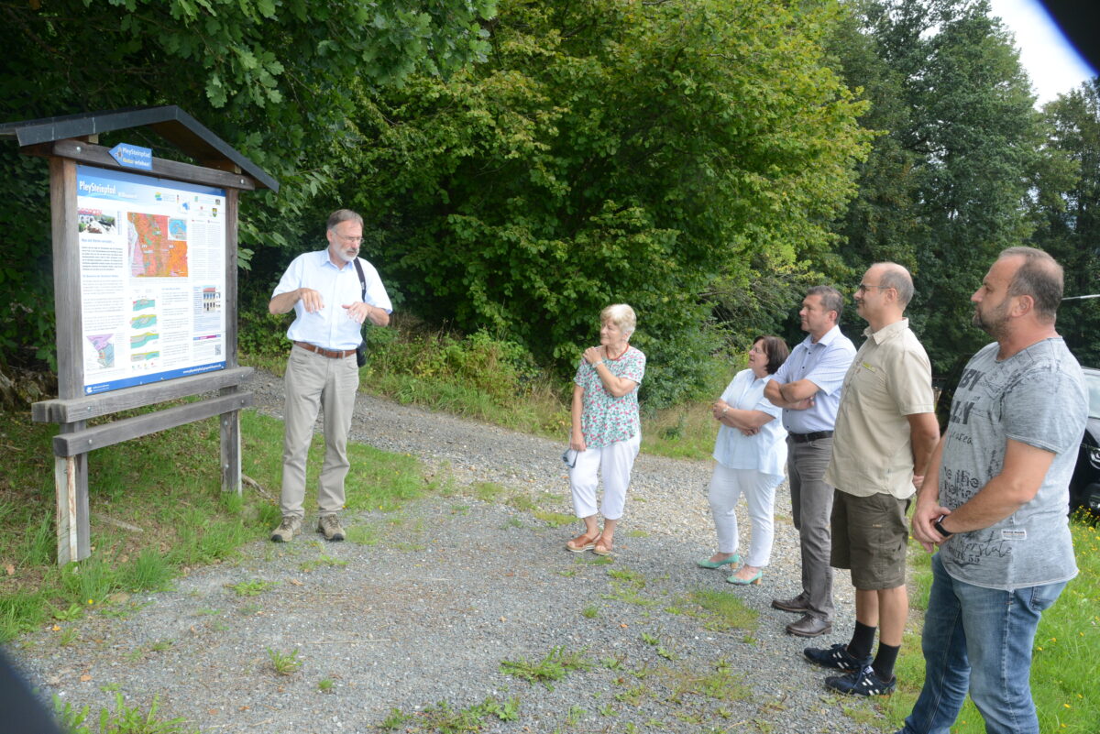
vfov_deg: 43.6
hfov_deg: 61.9
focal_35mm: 30
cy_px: 367
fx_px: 917
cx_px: 550
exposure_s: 1/250
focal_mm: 30
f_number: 11
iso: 1000
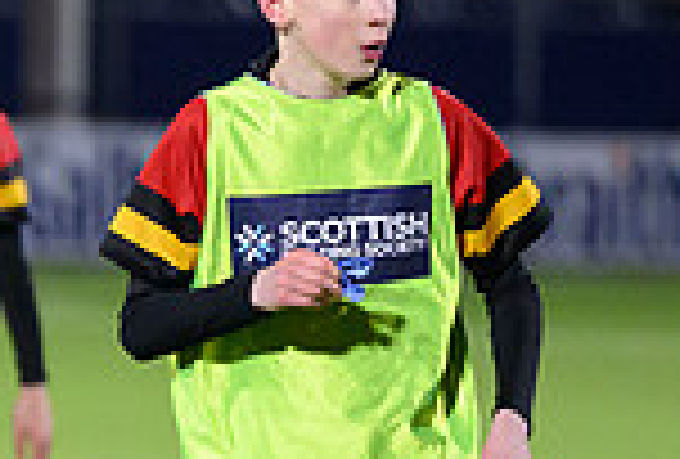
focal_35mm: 1148
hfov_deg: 1.8
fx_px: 21772
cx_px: -434
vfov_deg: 1.2
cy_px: 936
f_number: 3.2
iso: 6400
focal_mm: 200
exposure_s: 1/1600
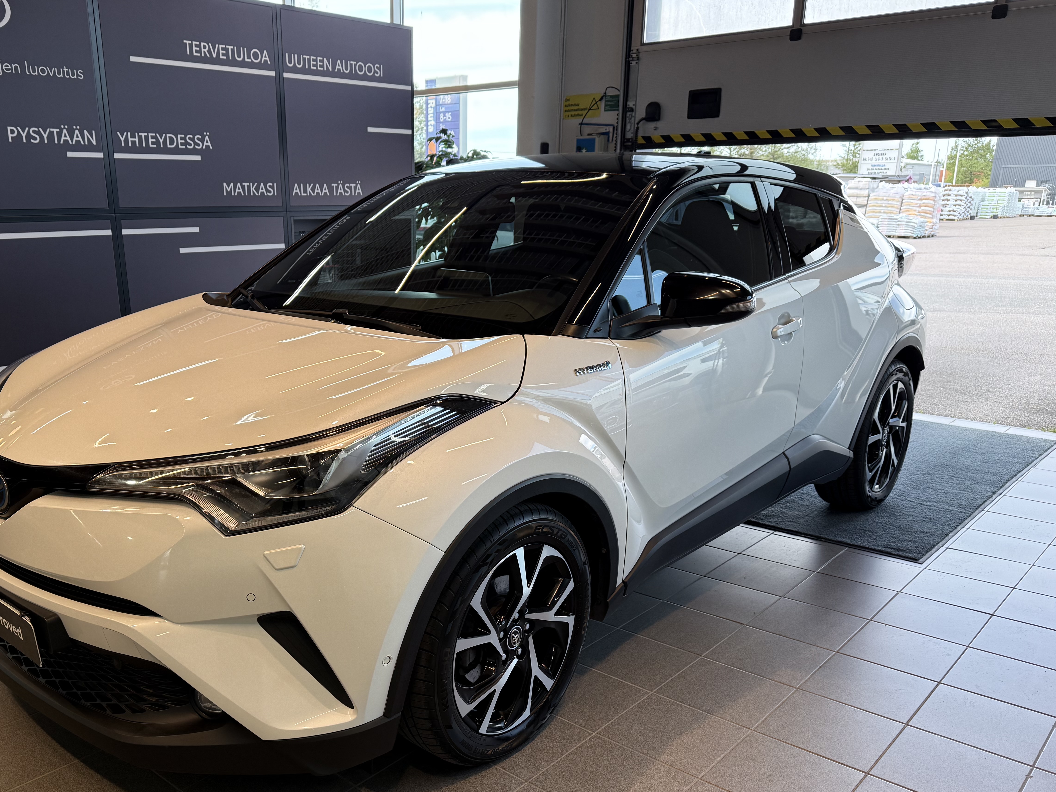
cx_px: 435
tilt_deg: -17.6
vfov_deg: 46.4
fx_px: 915
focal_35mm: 30
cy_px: 490
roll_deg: +0.4
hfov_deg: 59.6
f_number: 1.78
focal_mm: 6.76
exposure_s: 1/308
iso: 100
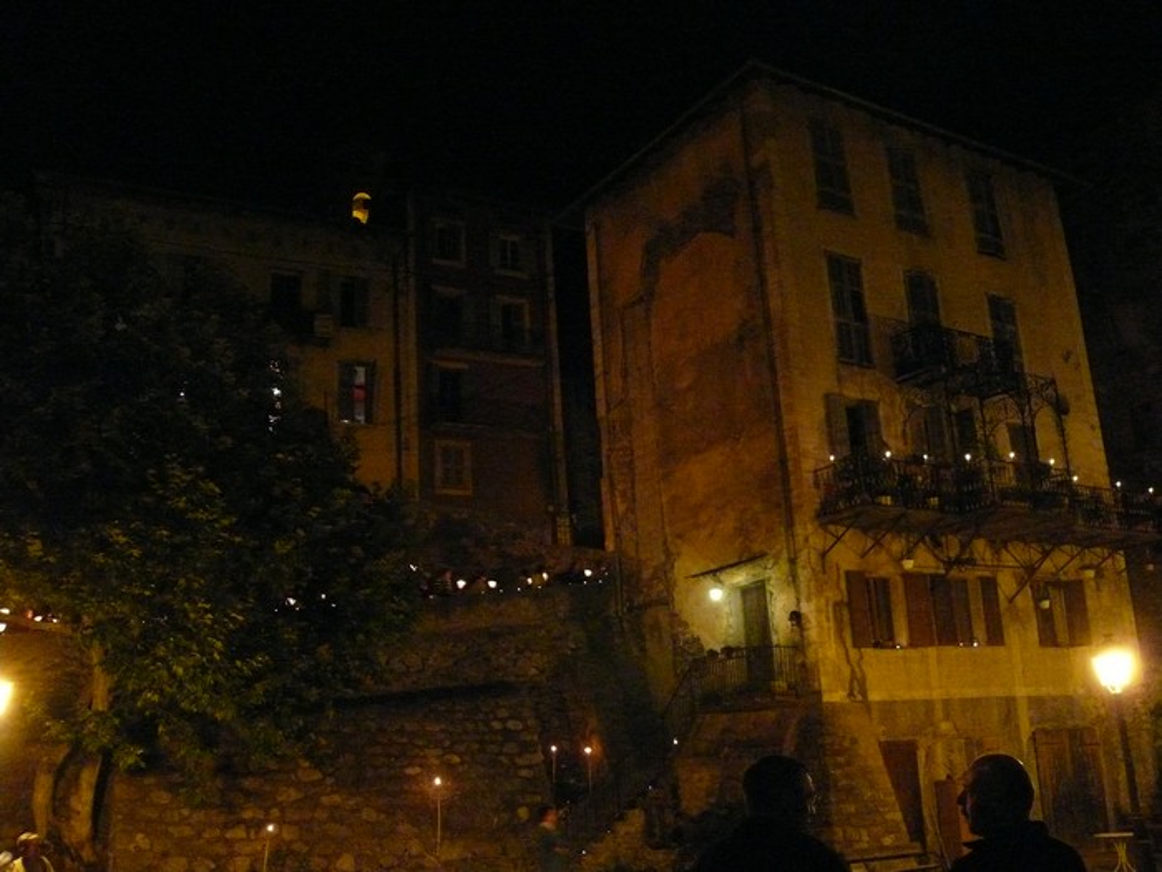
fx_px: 1175
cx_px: 581
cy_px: 436
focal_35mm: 35
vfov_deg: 40.7
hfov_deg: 52.6
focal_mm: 7.4
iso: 800
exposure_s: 1/8
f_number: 2.8
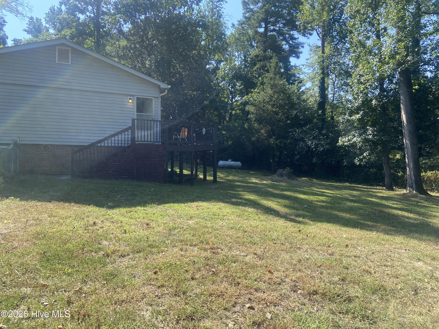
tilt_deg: +0.1
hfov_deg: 67.3
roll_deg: -0.1
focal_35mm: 26
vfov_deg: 53.1
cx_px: 220
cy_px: 164
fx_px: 330
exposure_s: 1/864
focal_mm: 4.25
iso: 32
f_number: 1.8
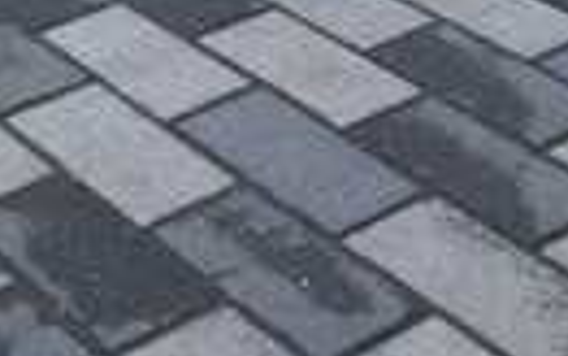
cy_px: -508
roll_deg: +0.3
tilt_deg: -9.6
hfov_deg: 17.9
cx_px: 178
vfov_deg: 9.9
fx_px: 1796
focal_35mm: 116
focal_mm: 4.15
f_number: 2.2
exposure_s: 1/33
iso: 40
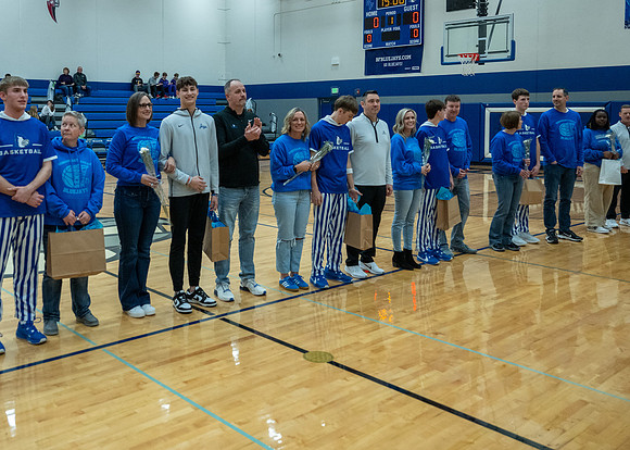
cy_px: 135
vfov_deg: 38.2
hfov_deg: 52.0
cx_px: 238
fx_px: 638
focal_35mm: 36
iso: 2500
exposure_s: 1/500
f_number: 3.2
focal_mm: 24
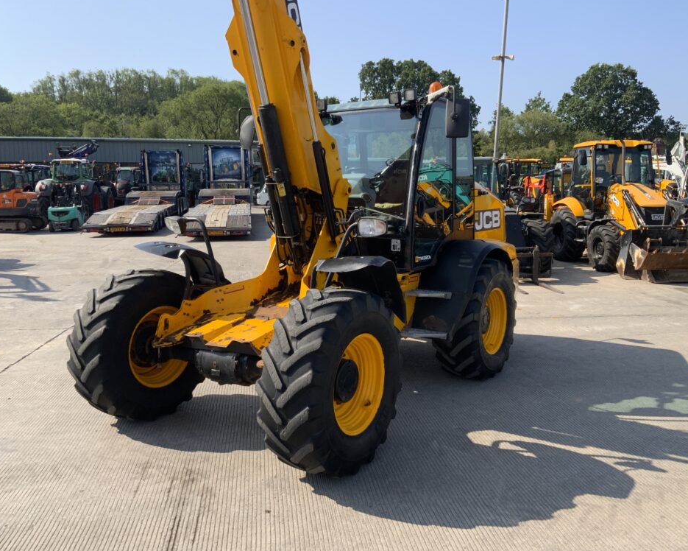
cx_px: 345
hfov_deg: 57.2
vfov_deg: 47.1
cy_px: 273
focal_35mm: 31
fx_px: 631
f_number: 1.8
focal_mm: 3
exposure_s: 1/1144
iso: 16
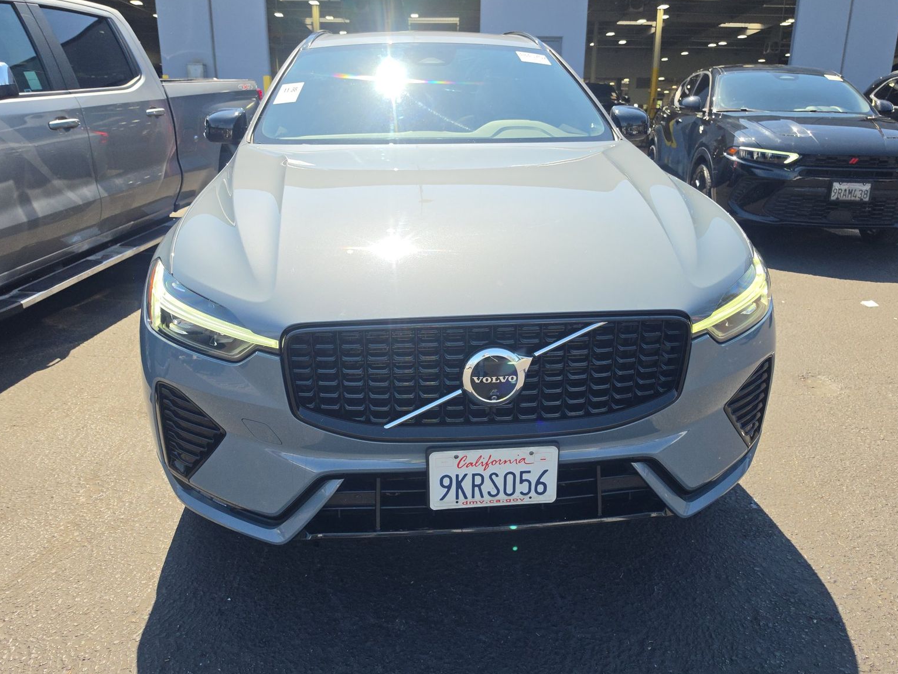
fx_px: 623
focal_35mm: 24
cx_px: 456
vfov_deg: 56.8
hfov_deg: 71.6
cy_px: 335
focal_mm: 6.5
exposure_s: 1/3042
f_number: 1.4
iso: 63
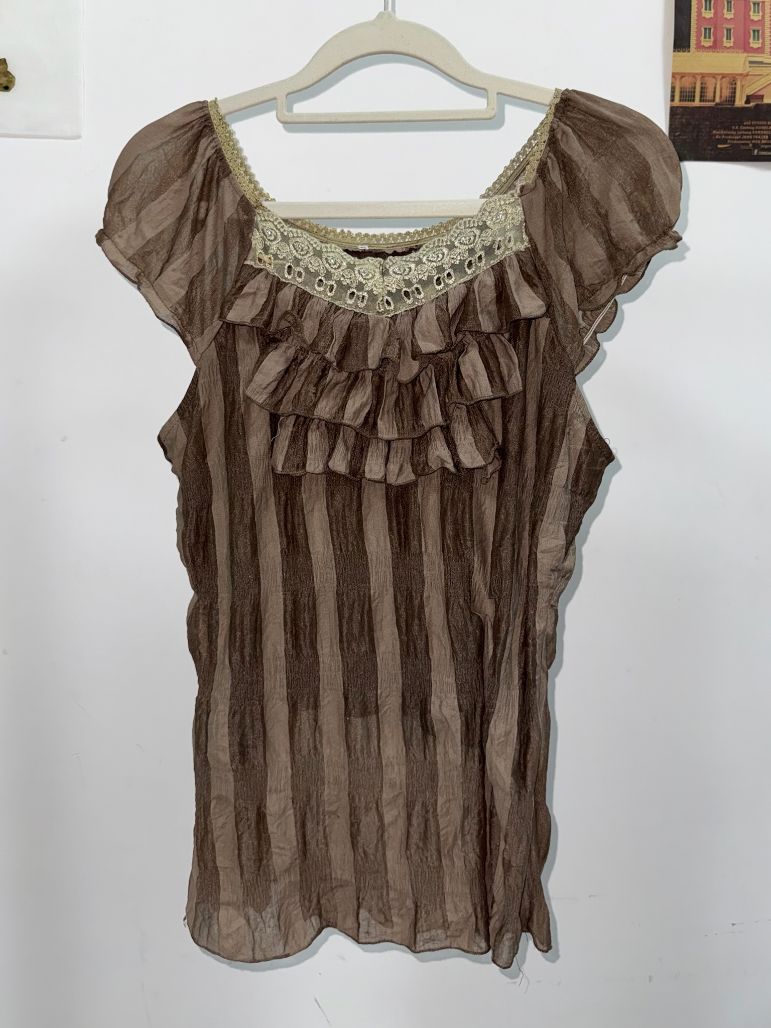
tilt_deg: -6.7
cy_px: 514
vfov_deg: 71.6
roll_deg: -0.1
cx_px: 386
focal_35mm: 24
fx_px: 713
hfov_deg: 56.8
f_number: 1.78
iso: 100
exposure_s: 1/56
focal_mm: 6.76
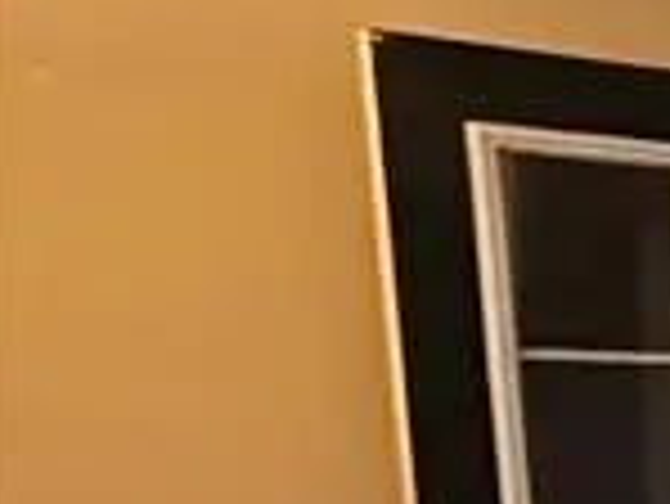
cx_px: 2289
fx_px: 1860
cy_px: 598
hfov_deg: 9.9
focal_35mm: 96
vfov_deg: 14.9
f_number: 2.2
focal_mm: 2.22
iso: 1000
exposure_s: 1/60
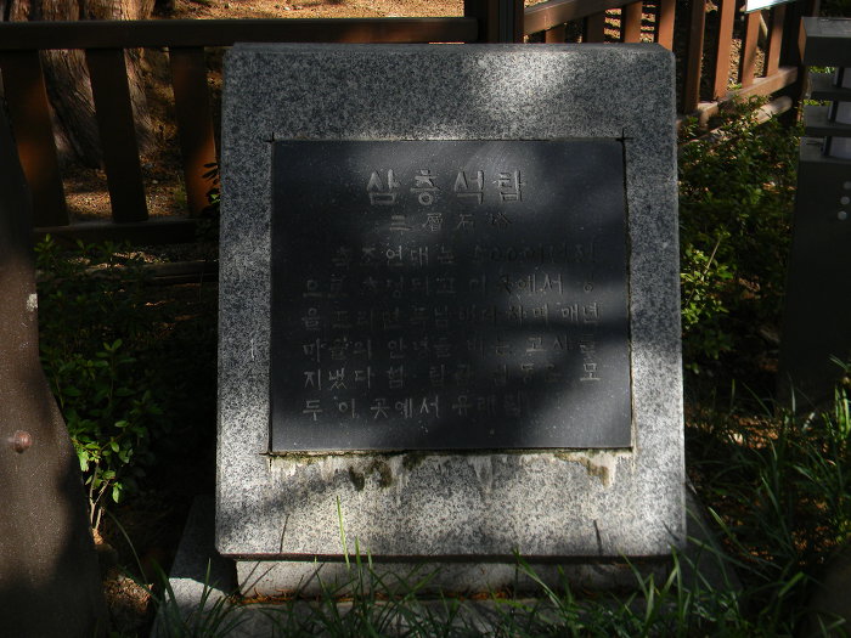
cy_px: 319
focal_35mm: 36
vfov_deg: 39.7
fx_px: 885
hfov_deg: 51.4
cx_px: 426
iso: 80
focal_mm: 6.4
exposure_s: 1/481
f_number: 3.7
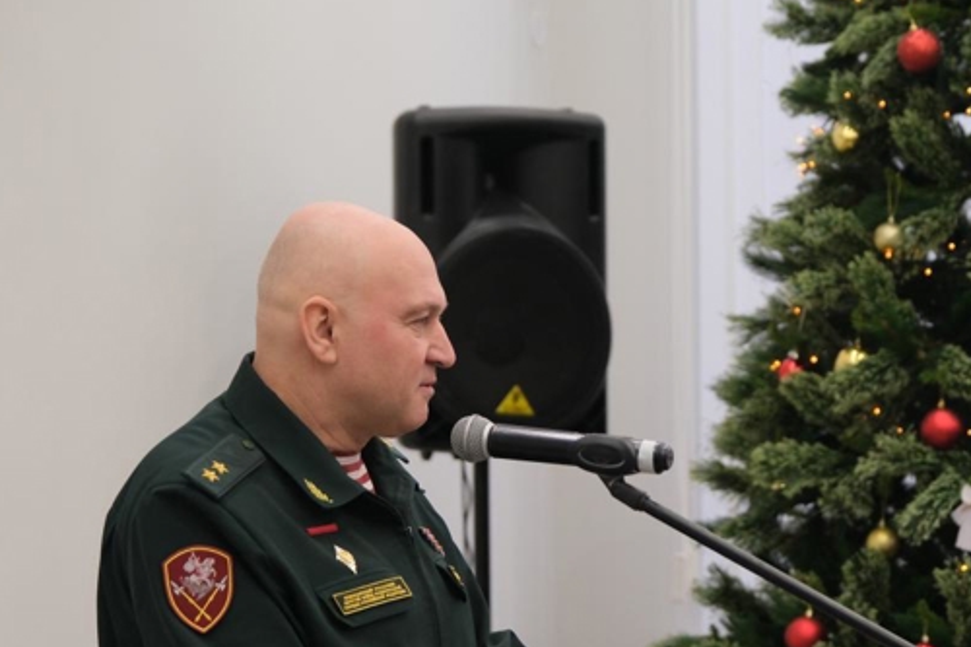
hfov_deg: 11.4
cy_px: 420
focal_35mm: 180
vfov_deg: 7.6
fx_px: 4853
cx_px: 713
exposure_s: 1/120
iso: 1600
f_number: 4
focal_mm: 80
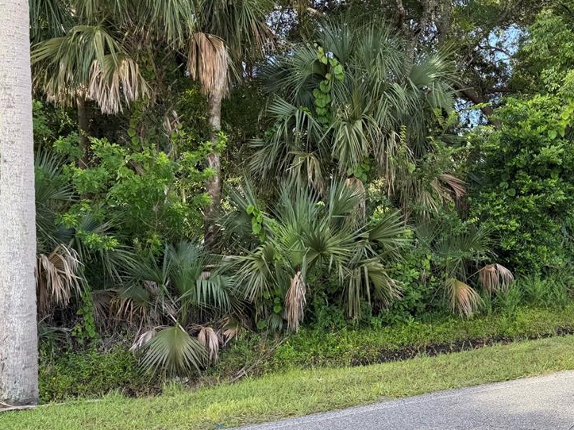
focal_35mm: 34
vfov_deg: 41.7
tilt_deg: -5.7
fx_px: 564
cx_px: 359
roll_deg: +1.3
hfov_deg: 53.4
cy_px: 250
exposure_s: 1/484
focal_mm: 6.76
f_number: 1.78
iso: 80
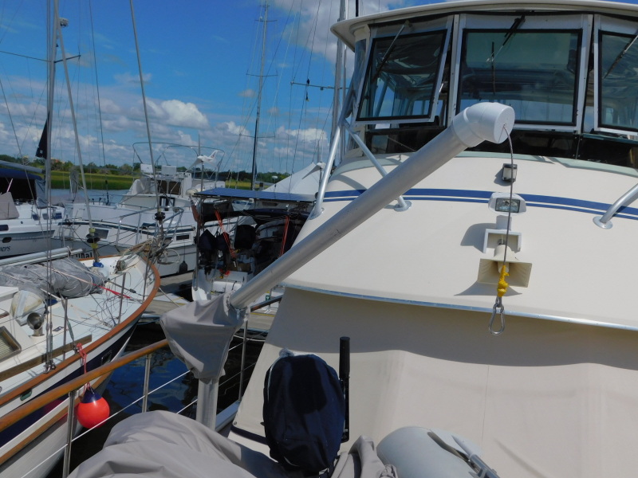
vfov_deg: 39.7
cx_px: 319
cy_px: 239
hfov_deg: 51.4
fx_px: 664
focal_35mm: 36
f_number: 7
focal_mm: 6.3
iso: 125
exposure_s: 1/1000
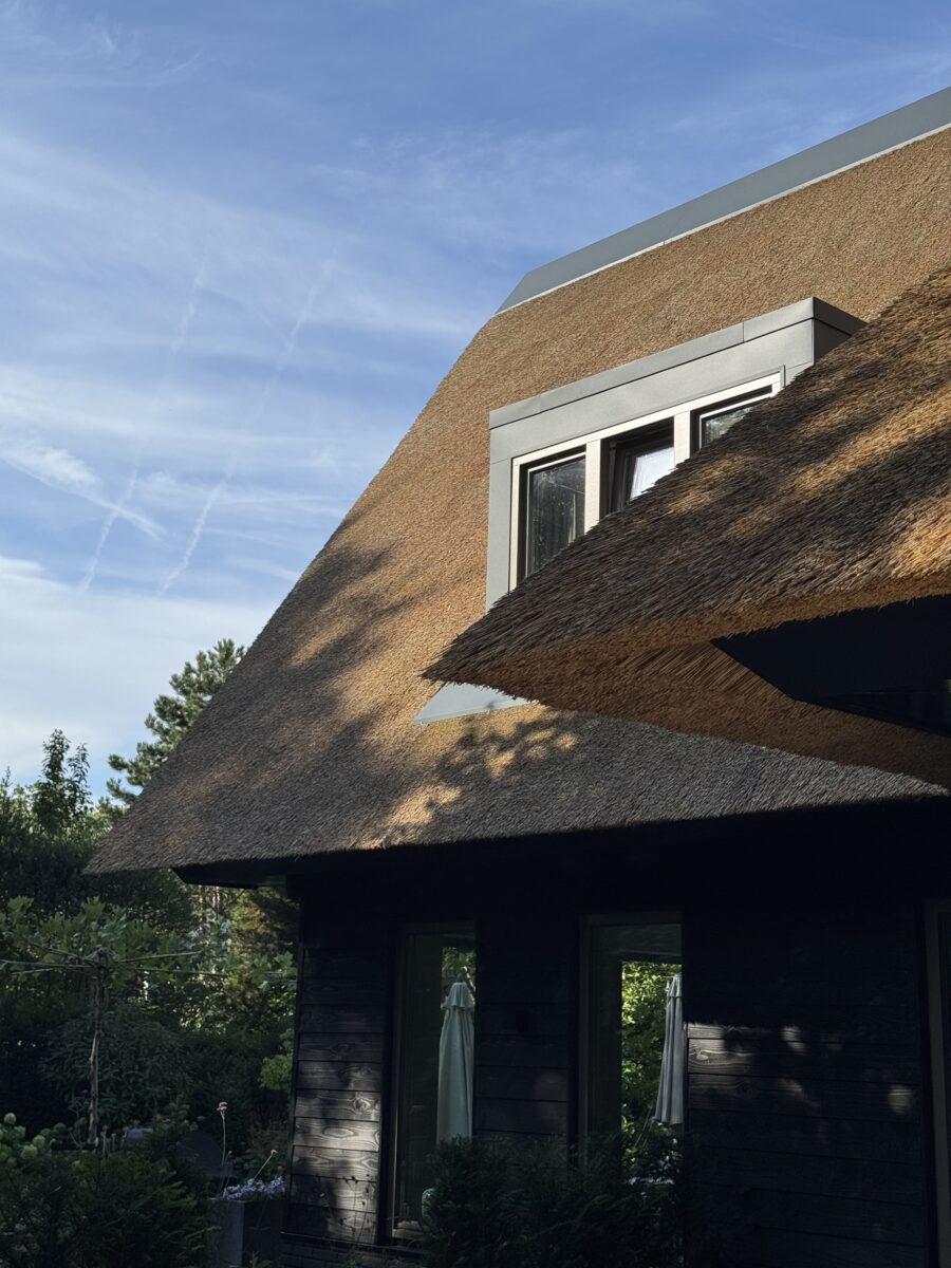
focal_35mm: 48
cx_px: 476
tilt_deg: +12.5
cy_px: 634
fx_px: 1758
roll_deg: -1.7
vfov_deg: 39.7
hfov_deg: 30.3
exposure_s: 1/3610
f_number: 1.78
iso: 64
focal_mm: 6.76
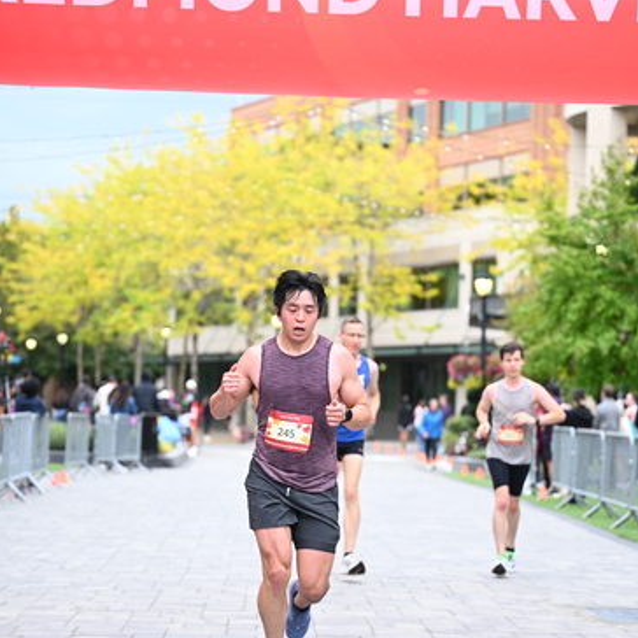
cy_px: 380
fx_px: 2169
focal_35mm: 104
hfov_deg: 16.7
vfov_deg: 16.7
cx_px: 318
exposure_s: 1/1600
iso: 800
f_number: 2.8
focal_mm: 81
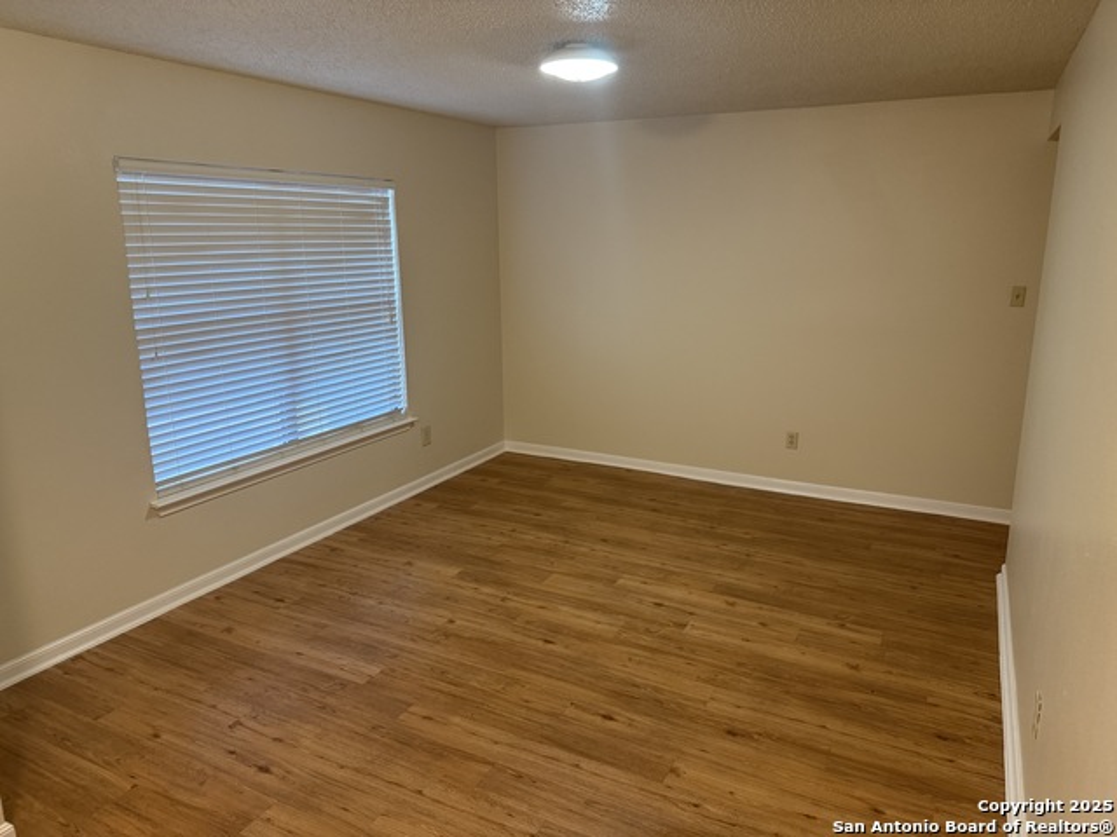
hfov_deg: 71.6
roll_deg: -0.7
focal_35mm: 24
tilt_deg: -12.6
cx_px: 558
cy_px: 418
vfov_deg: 56.8
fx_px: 774
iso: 250
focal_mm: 6.76
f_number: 1.78
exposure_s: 1/60
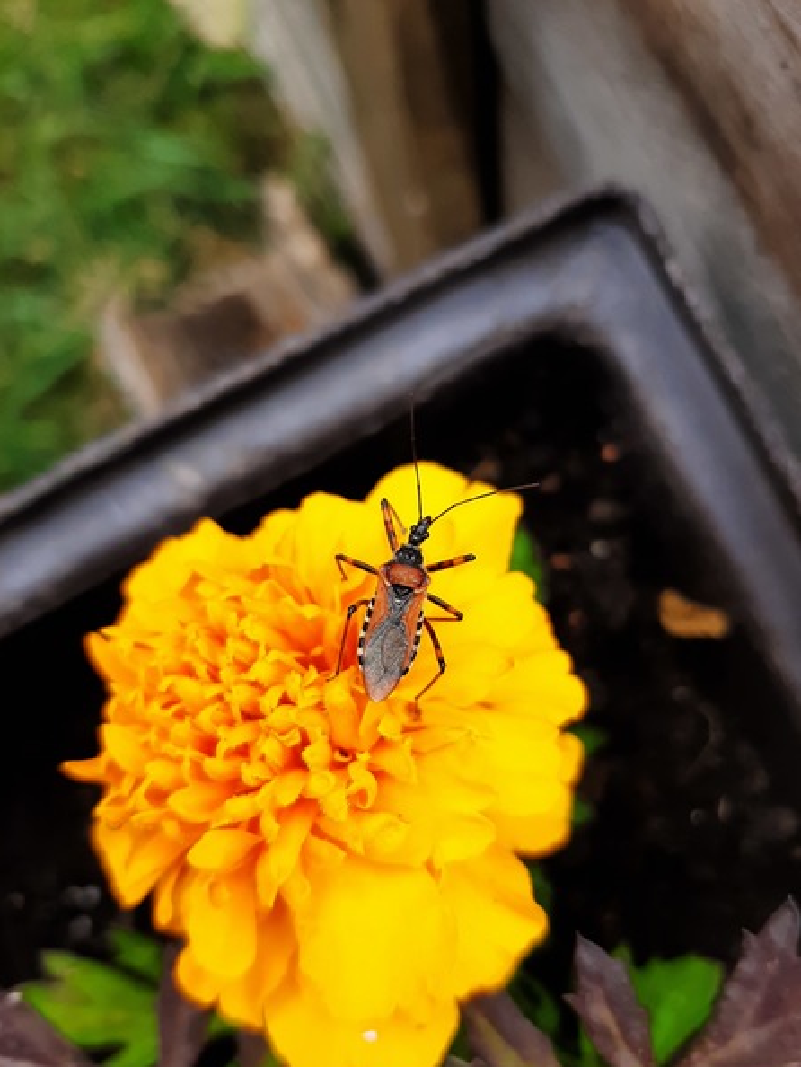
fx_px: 863
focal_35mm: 28
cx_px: 427
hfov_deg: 49.7
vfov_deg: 63.4
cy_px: 571
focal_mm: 3.93
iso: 40
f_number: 1.7
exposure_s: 1/596
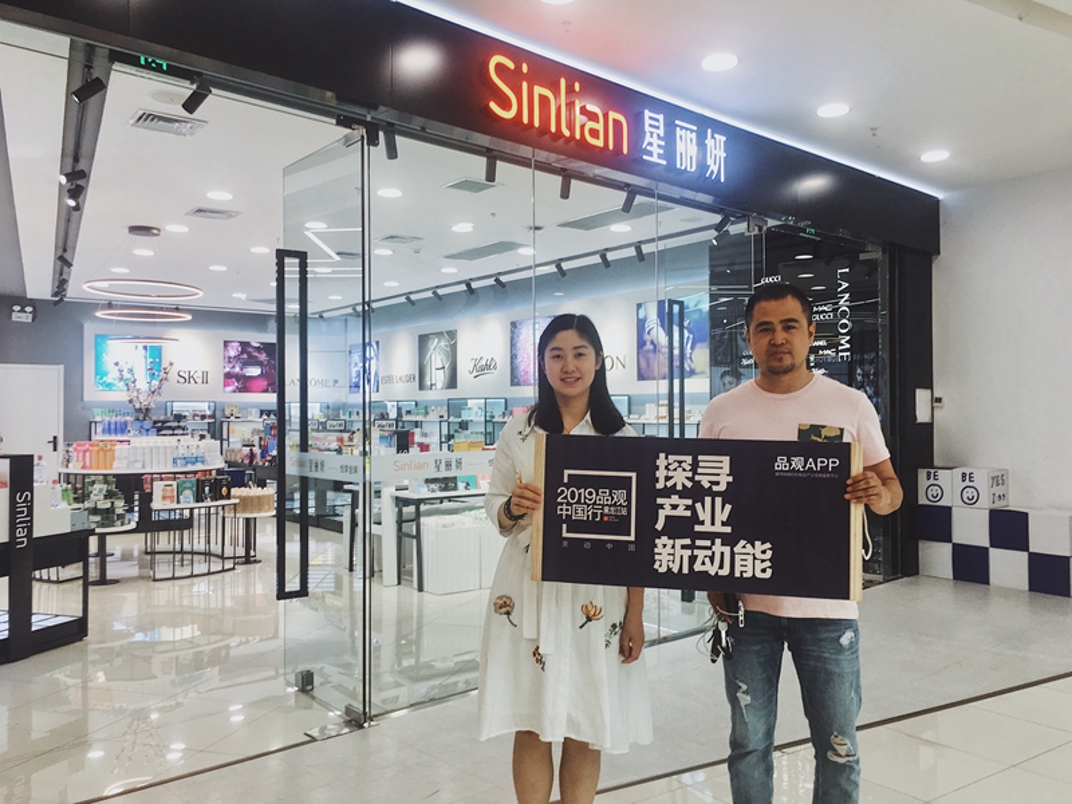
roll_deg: -1.0
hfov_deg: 61.7
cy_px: 402
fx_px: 898
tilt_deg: +1.3
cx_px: 536
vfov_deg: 48.2
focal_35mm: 29
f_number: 2.2
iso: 32
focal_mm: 4.15
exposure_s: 1/50
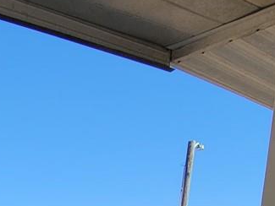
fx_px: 509
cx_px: -135
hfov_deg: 24.0
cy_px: 428
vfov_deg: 16.5
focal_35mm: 64
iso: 50
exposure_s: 1/1076
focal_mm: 2.2
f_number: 2.2
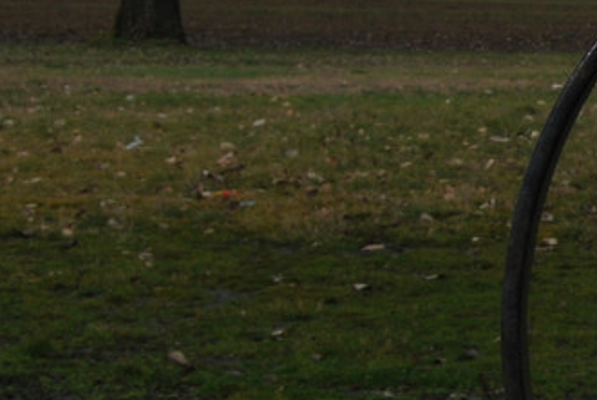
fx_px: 3138
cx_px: 1024
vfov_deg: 7.3
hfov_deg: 10.3
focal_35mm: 189
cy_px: 124
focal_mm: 26
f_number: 18
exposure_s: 1/60
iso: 100
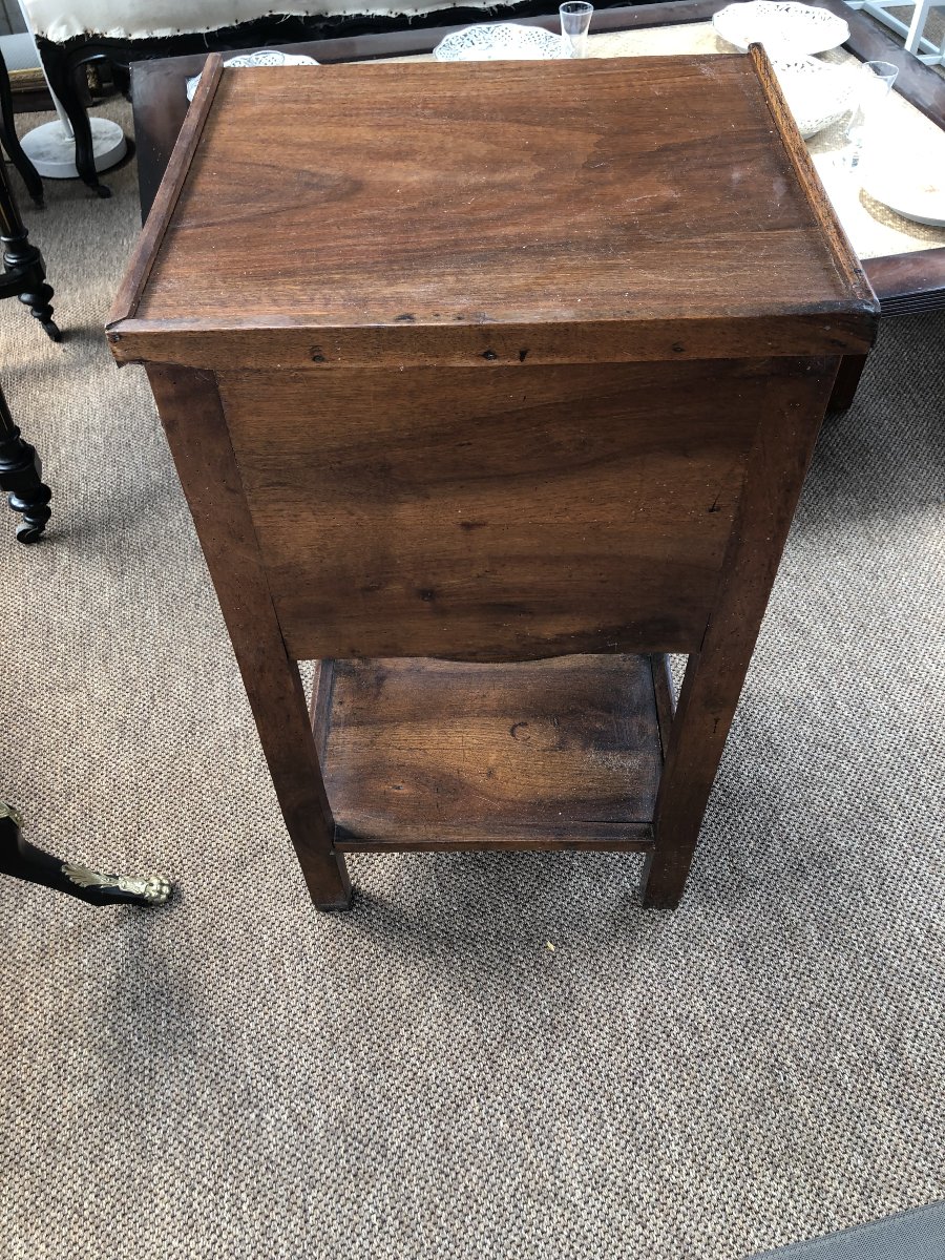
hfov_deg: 49.7
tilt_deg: -47.9
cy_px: 630
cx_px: 472
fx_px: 1019
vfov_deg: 63.4
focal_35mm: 28
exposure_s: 1/50
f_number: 1.8
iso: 25
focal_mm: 3.99
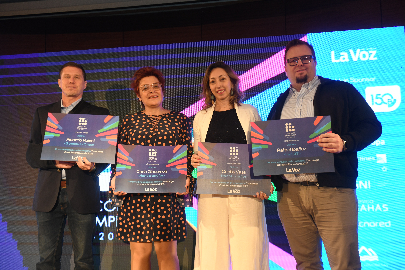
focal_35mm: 36
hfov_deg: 53.1
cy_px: 135
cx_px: 202
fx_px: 405
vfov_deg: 36.9
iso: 1600
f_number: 4.5
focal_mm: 36
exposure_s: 1/100
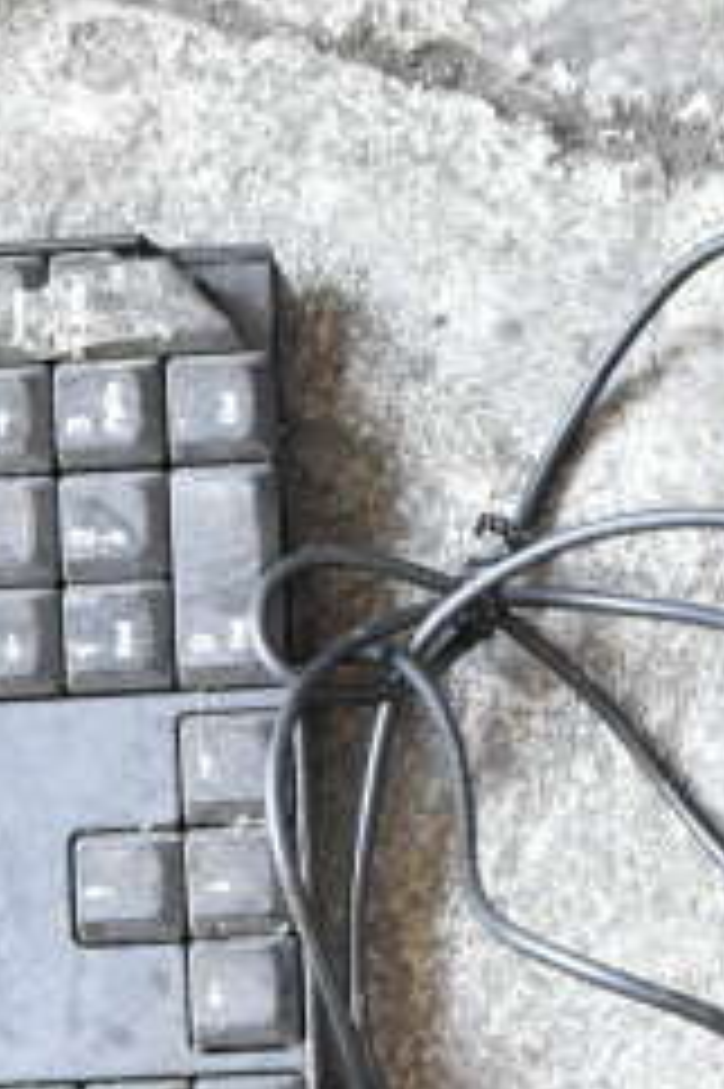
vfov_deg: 14.1
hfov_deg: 10.0
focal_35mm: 136
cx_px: 630
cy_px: 1647
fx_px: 4108
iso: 1600
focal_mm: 24
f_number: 4
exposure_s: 1/60
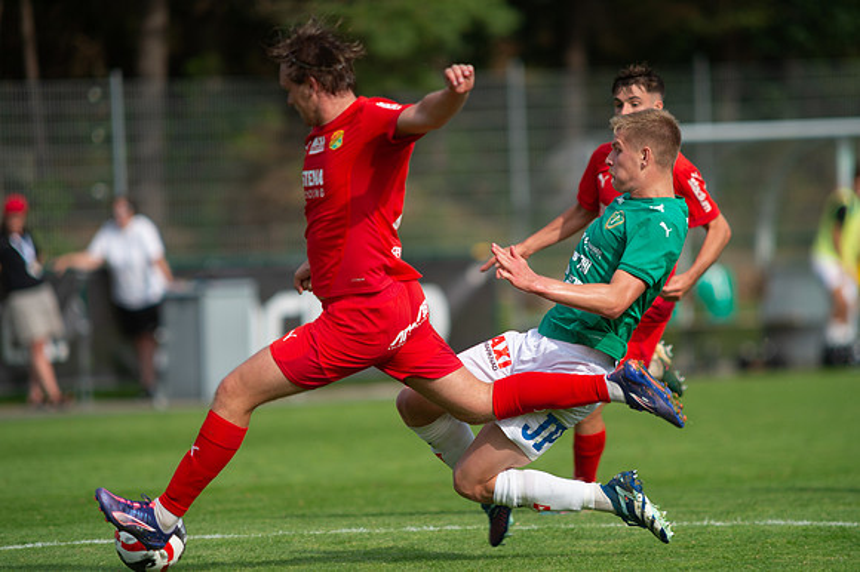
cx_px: 430
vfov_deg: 3.3
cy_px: 286
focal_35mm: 420
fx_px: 10027
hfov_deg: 4.9
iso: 180
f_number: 4
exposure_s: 1/1250
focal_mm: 420
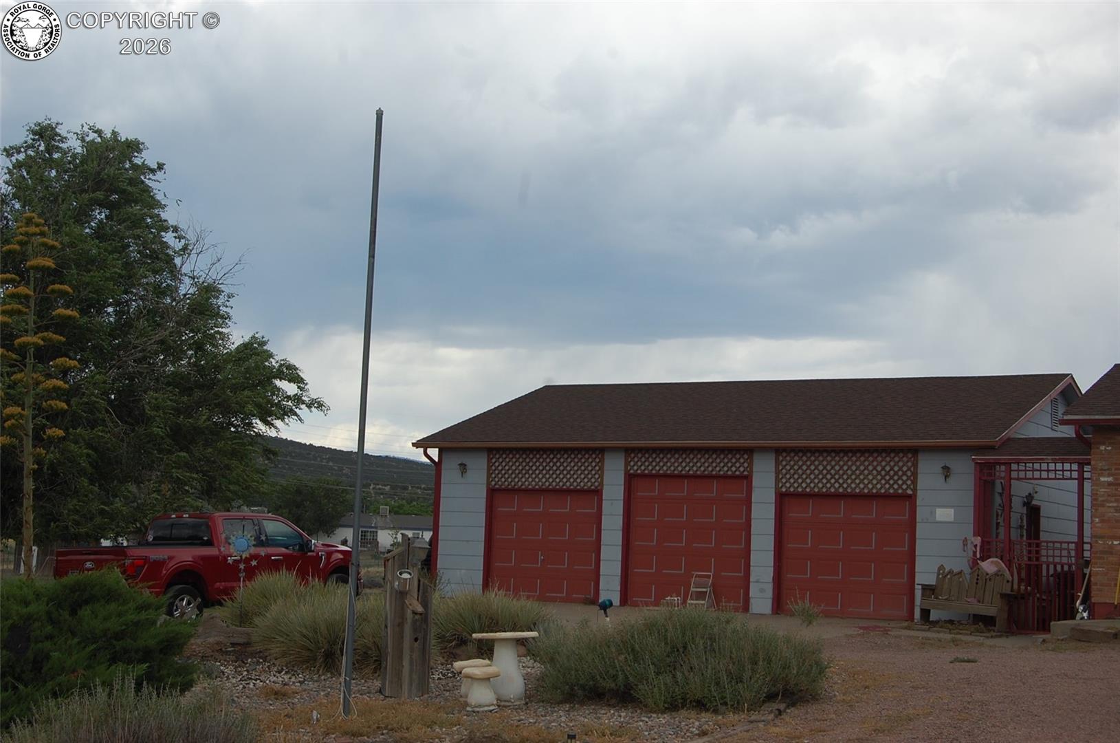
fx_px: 1770
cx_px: 560
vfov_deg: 23.7
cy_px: 372
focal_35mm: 57
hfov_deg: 35.1
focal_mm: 38
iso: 200
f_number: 8
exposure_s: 1/250
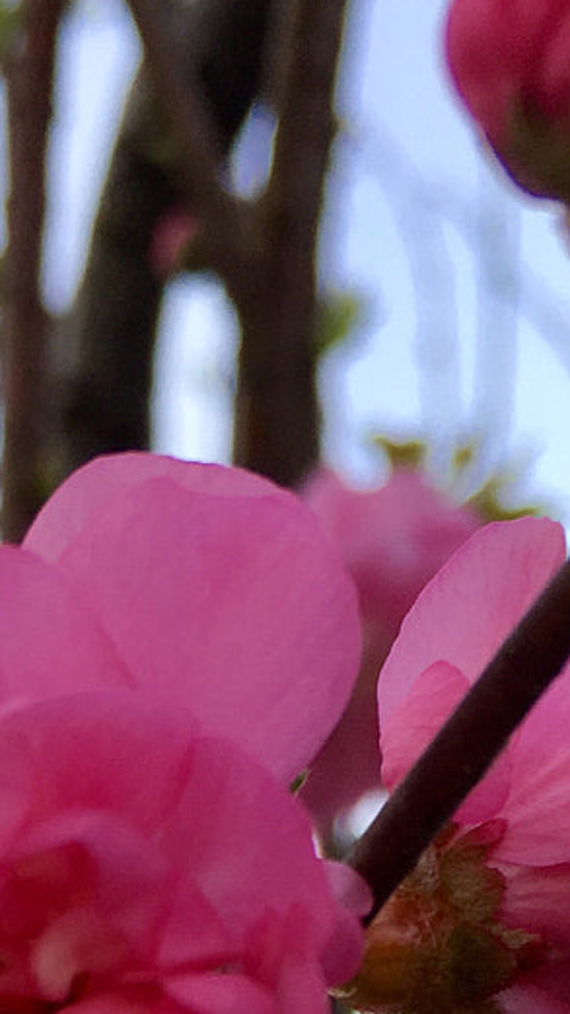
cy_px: 1269
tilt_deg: +10.8
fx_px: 2607
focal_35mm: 97
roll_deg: +11.2
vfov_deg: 20.4
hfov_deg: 12.4
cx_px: 140
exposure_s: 1/243
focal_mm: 4.15
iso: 25
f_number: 2.2
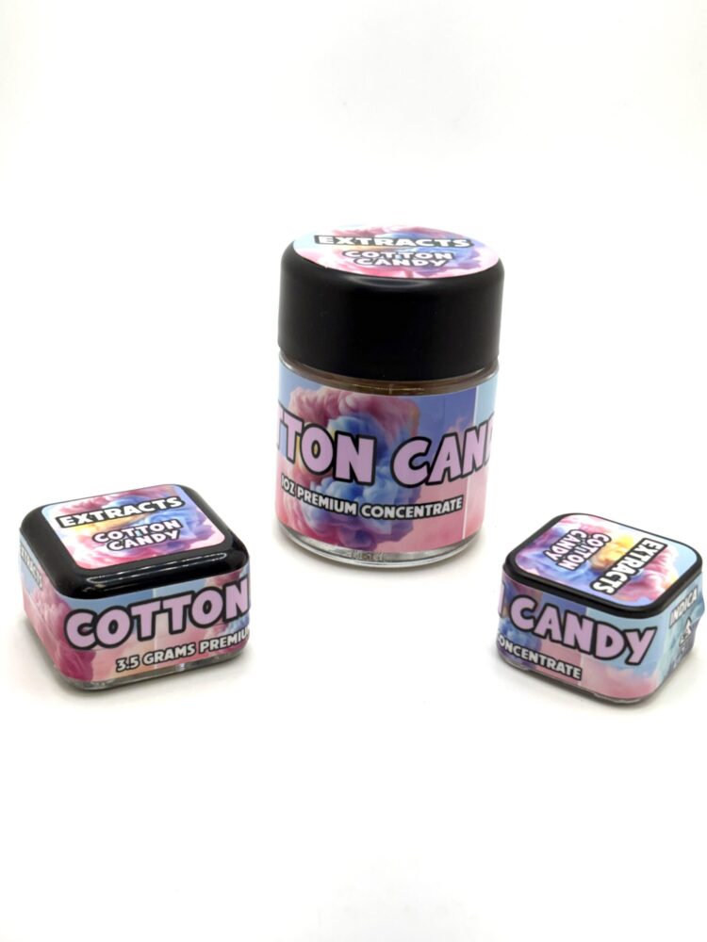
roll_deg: -1.1
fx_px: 1416
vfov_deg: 36.8
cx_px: 354
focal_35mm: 52
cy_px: 471
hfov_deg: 28.0
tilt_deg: -22.3
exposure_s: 1/489
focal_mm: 5.96
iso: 32
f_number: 1.6
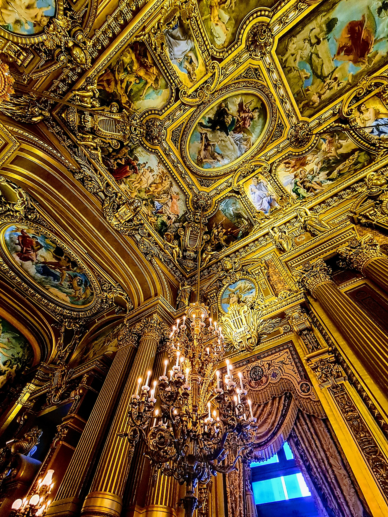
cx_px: 194
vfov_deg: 106.2
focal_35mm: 13
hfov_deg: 89.9
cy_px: 258
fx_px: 194
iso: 800
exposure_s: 1/33
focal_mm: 2.2
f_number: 2.2
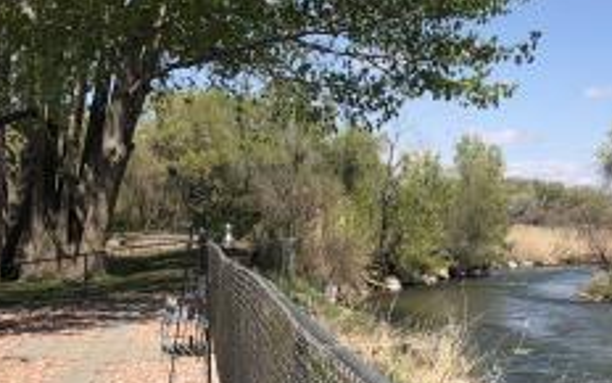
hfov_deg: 25.2
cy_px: 417
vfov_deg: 15.5
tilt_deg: -8.1
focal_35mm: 82
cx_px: 380
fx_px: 1368
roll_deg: +1.5
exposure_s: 1/2825
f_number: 1.8
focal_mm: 3.99
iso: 25
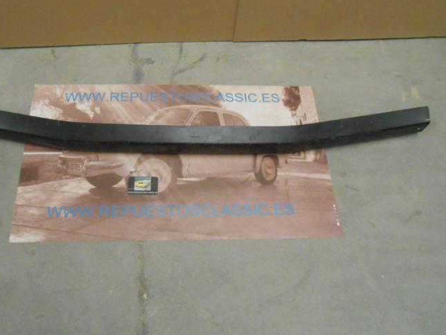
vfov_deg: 44.0
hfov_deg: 56.4
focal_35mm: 32
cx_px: 178
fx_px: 412
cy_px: 138
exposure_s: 1/80
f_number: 3.5
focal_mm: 4.6
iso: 800
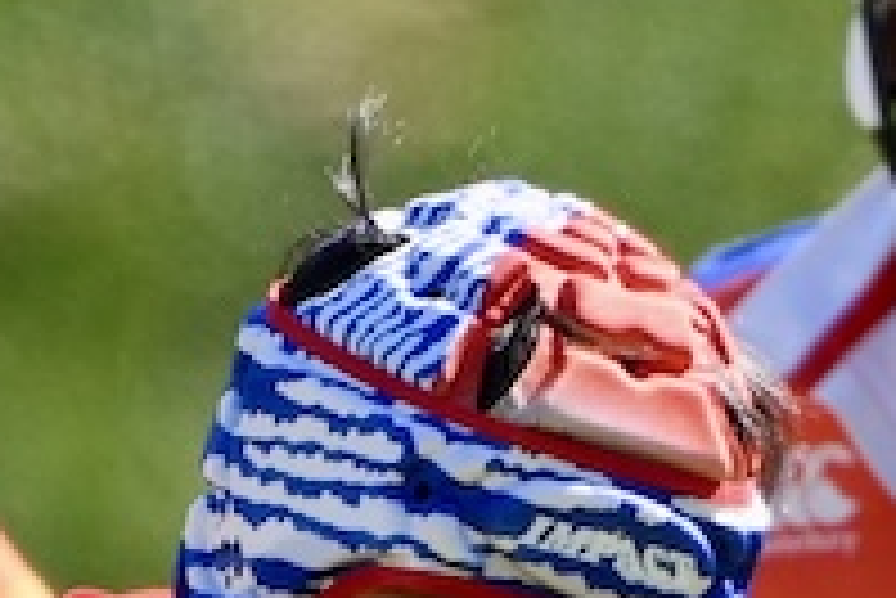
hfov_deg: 0.5
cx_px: 401
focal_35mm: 3861
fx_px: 96163
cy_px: 1423
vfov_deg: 0.4
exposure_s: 1/2000
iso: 200
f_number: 3.2
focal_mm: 400
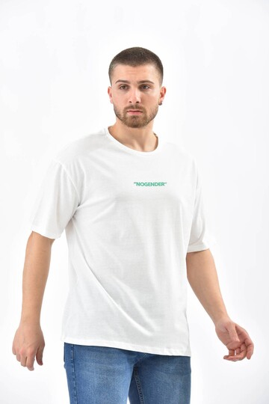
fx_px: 1300
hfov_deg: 11.8
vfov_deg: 17.6
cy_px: 202
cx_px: 134
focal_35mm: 116
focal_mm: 116
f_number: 7.1
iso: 100
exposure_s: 1/160
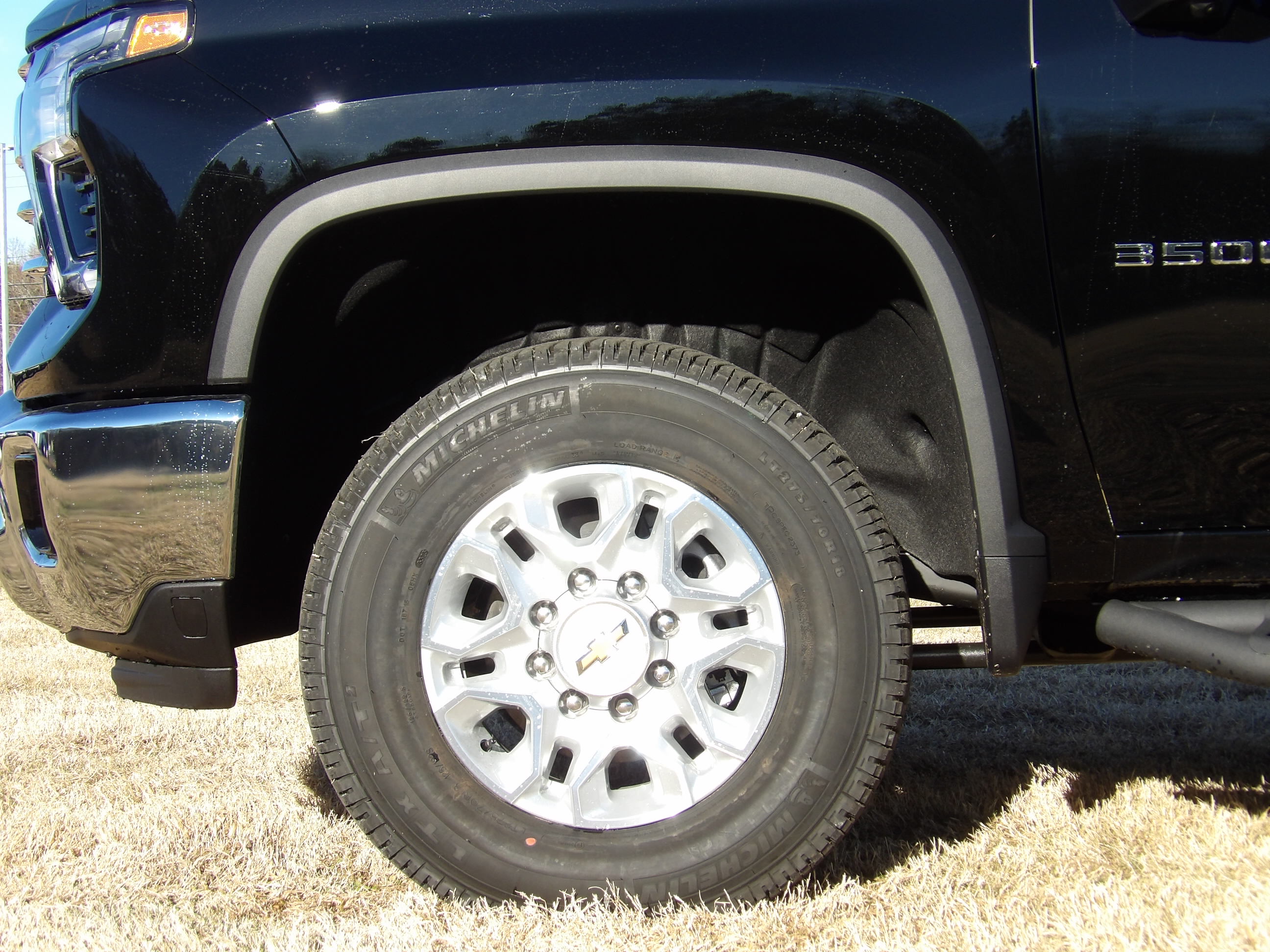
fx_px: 2642
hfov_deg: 27.0
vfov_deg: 20.4
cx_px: 635
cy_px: 476
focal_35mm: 72
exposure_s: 1/369
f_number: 4.1
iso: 100
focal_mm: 13
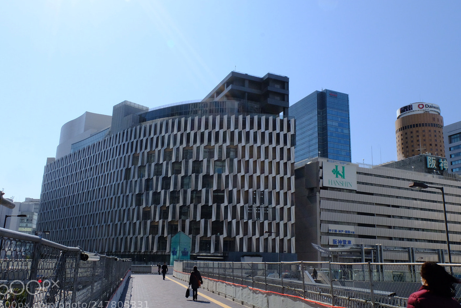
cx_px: 240
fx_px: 423
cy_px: 155
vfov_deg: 40.0
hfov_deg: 57.2
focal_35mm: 33
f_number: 22
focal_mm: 19.2
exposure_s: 1/125
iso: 1250
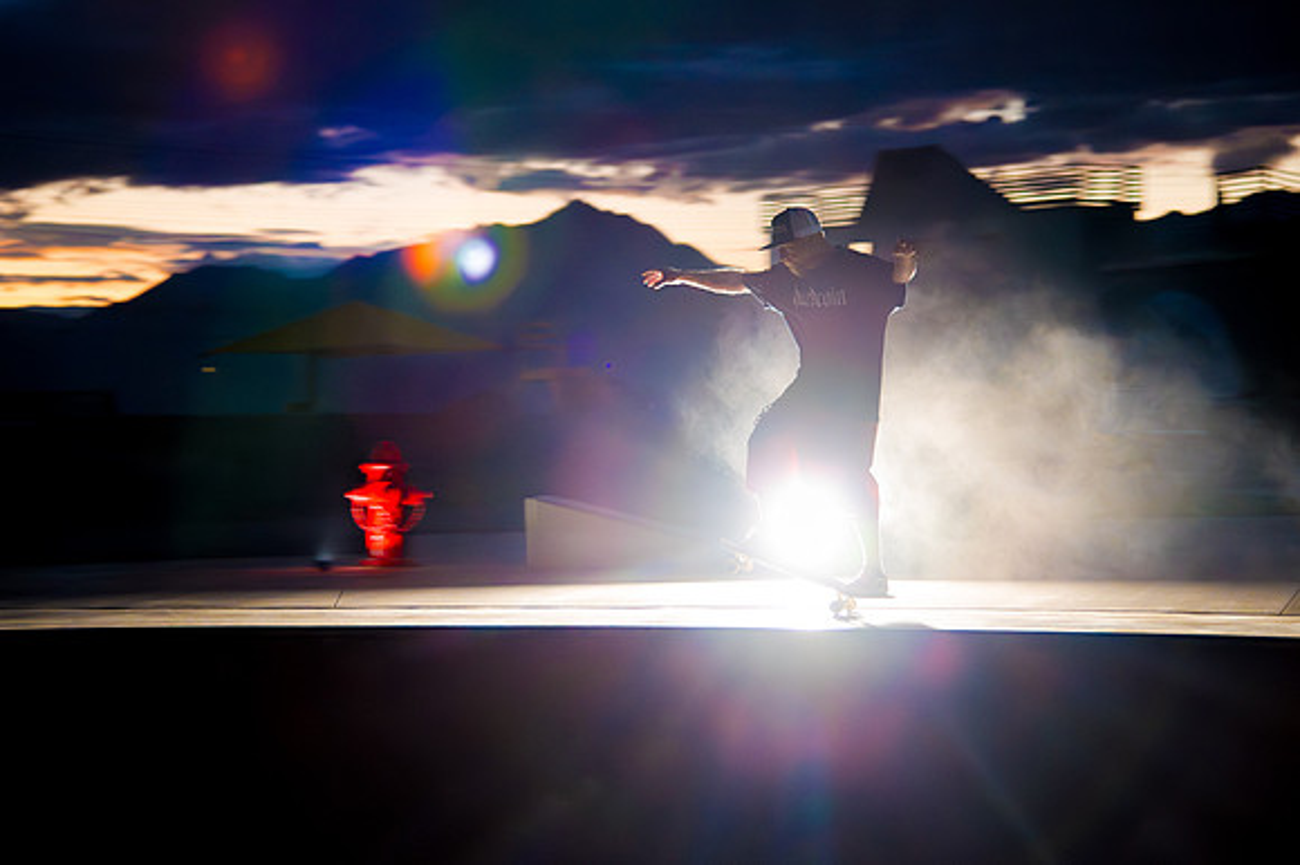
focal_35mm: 86
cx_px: 625
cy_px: 381
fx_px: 3099
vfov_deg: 15.9
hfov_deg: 23.7
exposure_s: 1/50
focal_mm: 70
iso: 5000
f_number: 4
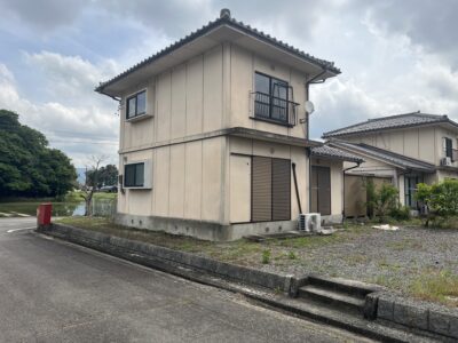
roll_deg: +0.1
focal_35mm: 26
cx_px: 229
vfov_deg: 53.1
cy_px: 172
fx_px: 344
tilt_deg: +5.0
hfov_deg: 67.3
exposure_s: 1/4274
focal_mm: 5.7
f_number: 1.5
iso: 50
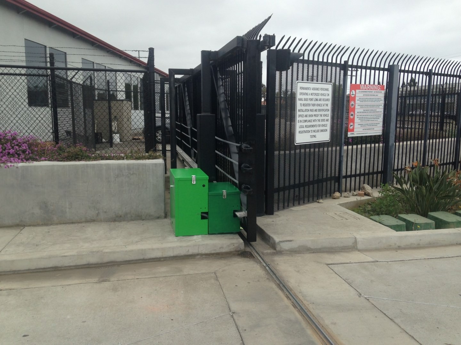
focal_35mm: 33
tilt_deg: -7.5
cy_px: 172
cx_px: 230
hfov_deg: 55.4
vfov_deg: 42.9
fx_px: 439
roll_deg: -0.3
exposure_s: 1/903
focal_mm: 4.12
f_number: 2.4
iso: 50
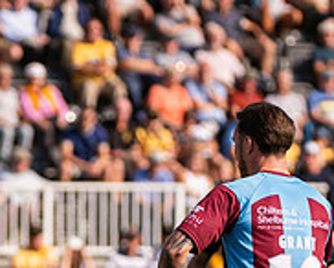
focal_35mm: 748
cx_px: -63
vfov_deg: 2.1
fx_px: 7402
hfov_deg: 2.6
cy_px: 310
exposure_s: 1/3200
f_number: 2.8
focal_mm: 170
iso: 200
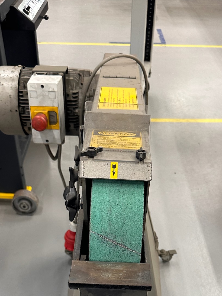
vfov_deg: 39.5
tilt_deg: -45.8
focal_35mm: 45
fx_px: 385
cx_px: 122
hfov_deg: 32.2
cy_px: 257
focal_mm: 6.86
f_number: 1.78
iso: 160
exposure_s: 1/121
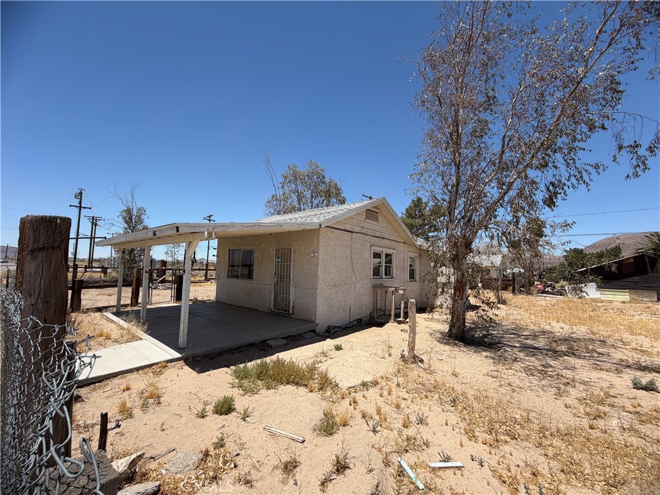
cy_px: 248
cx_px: 330
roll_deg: -1.0
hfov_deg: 102.1
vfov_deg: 85.7
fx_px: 267
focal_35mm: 14
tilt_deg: +4.9
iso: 20
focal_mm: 2.22
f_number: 2.2
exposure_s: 1/985
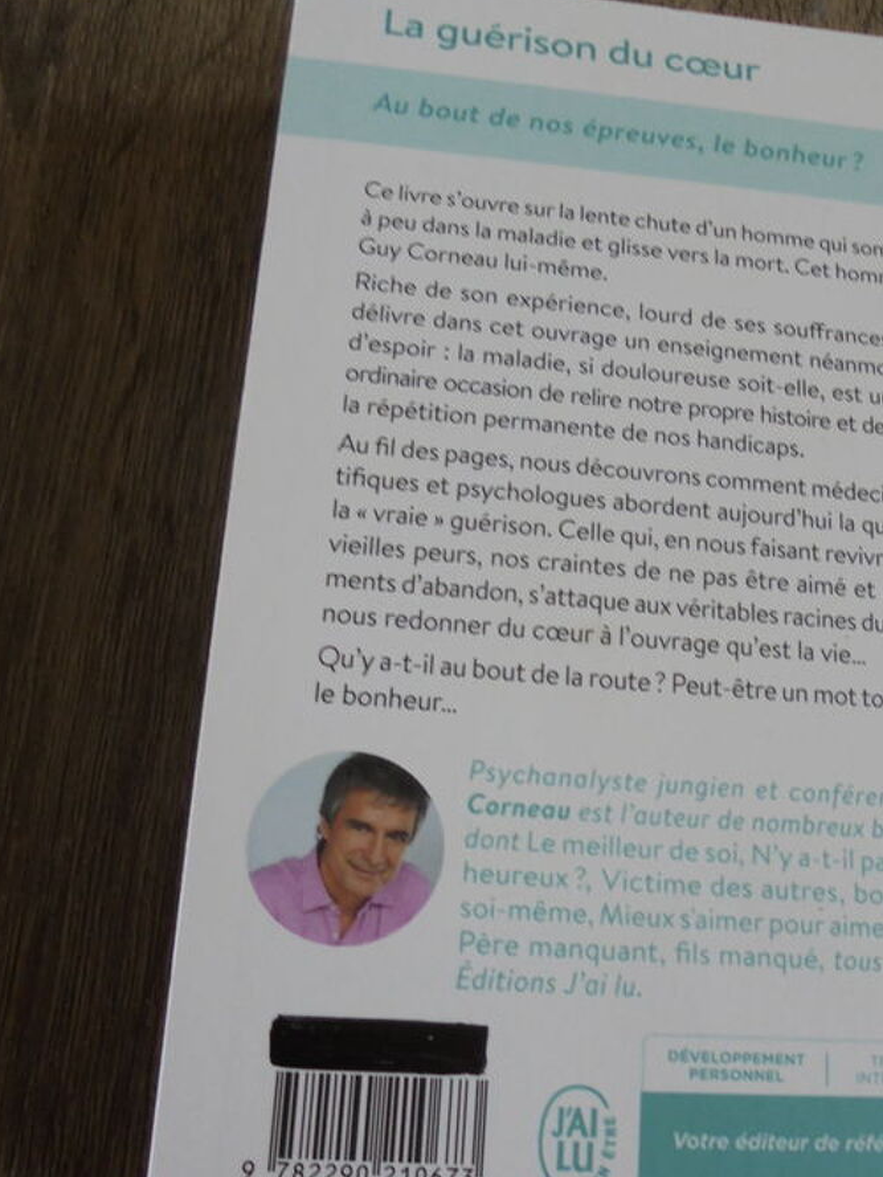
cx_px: 584
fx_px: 1326
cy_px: 652
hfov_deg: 36.5
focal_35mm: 39
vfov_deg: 47.8
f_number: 3.5
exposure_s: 1/30
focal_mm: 4.6
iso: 100
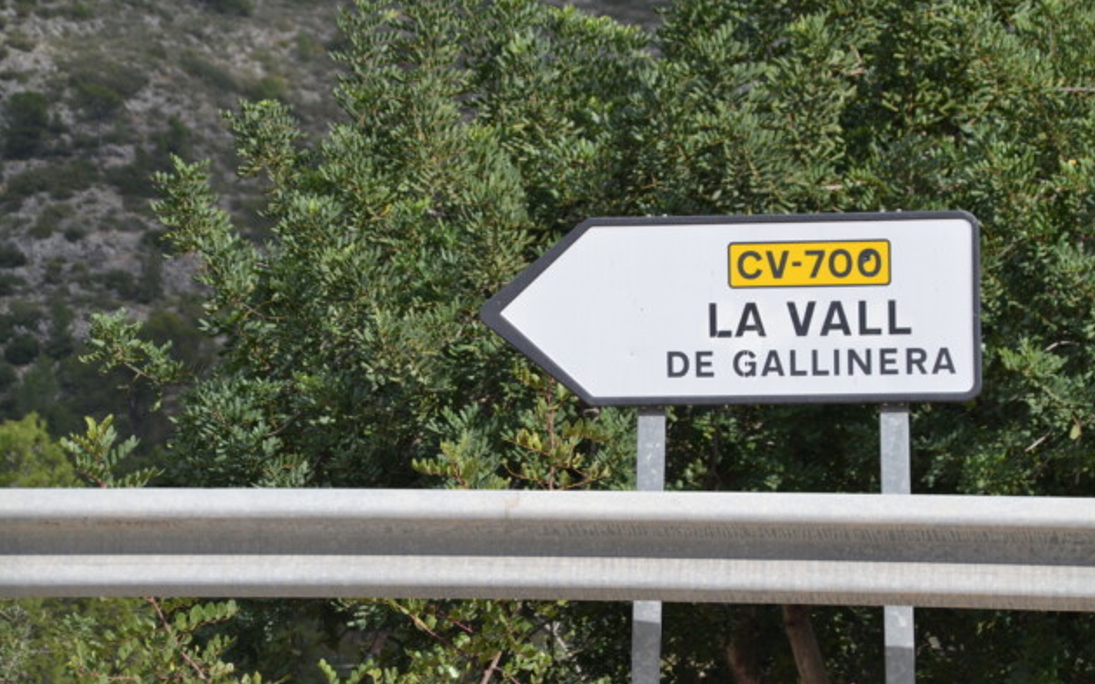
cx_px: 550
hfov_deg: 13.9
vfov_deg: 8.7
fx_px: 4506
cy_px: 342
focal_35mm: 151
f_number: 7.1
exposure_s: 1/200
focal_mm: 98
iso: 100
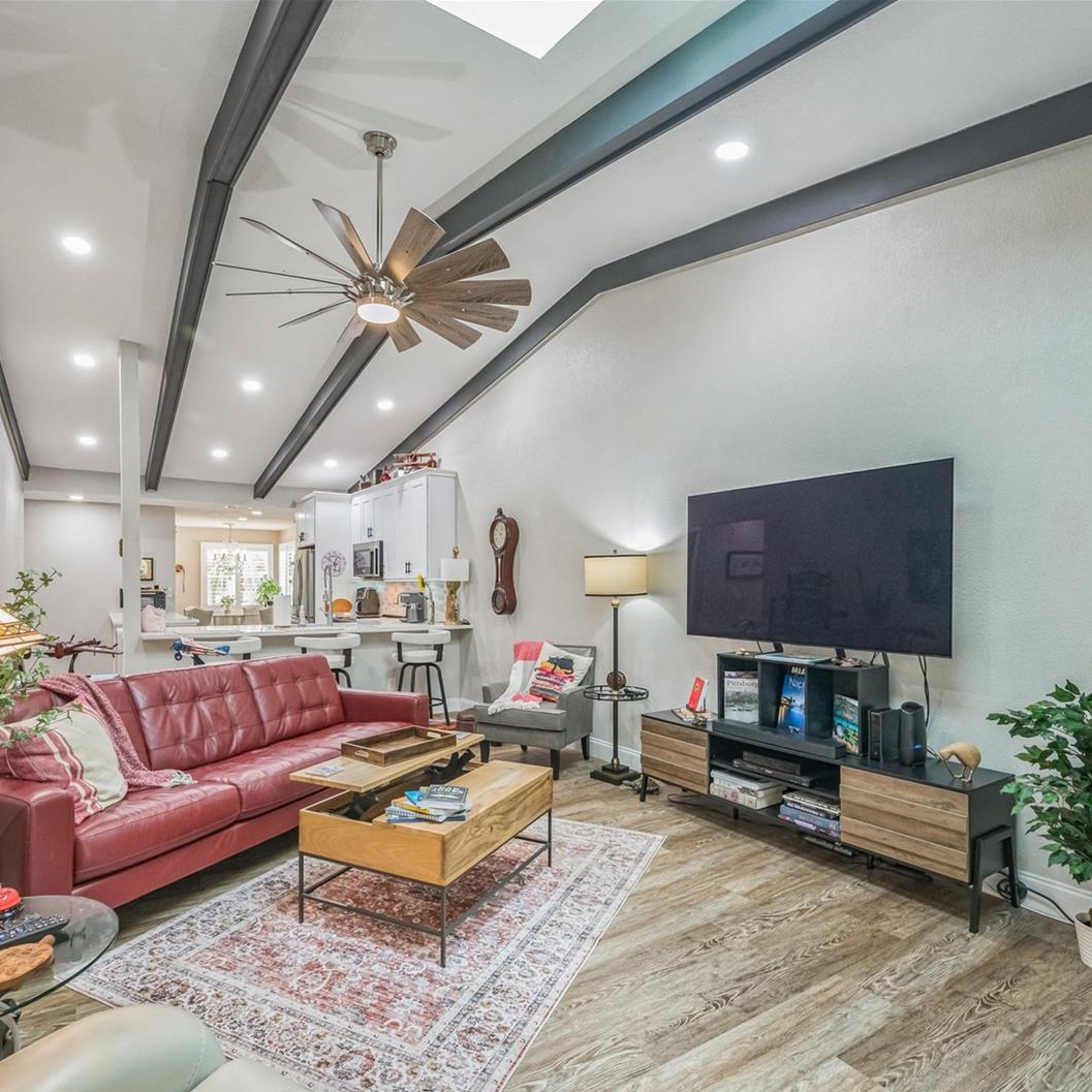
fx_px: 642
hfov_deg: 80.6
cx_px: 511
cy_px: 550
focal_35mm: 18
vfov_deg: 80.7
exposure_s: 1/40
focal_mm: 14
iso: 2000
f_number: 7.1
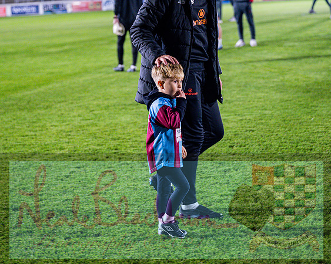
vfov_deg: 16.0
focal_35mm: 96
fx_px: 939
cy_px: 133
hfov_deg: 20.0
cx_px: 174
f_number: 2.8
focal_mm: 70
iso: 800
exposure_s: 1/200
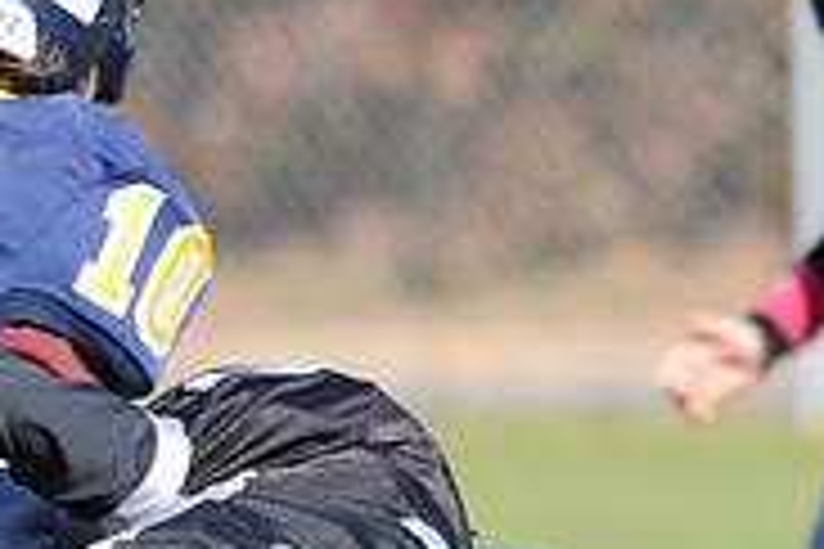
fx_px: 32568
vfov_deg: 1.0
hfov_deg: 1.4
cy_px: 900
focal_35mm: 1423
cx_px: 2
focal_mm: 300
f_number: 5.6
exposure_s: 1/500
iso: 200
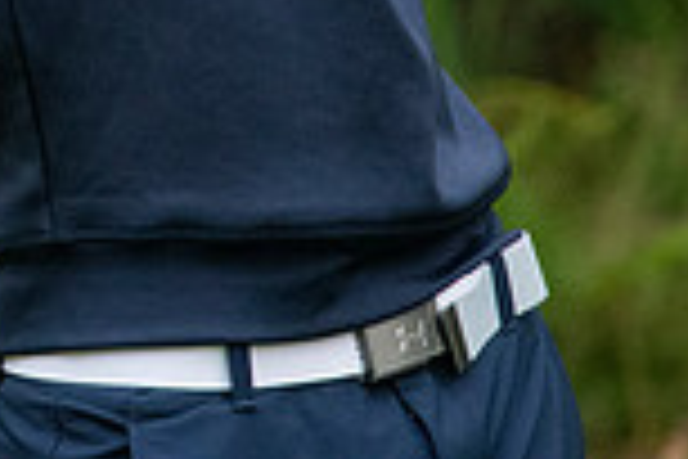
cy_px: -403
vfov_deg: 0.8
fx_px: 32620
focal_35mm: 1707
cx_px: -382
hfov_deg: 1.2
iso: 3200
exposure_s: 1/1000
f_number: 4
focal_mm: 300
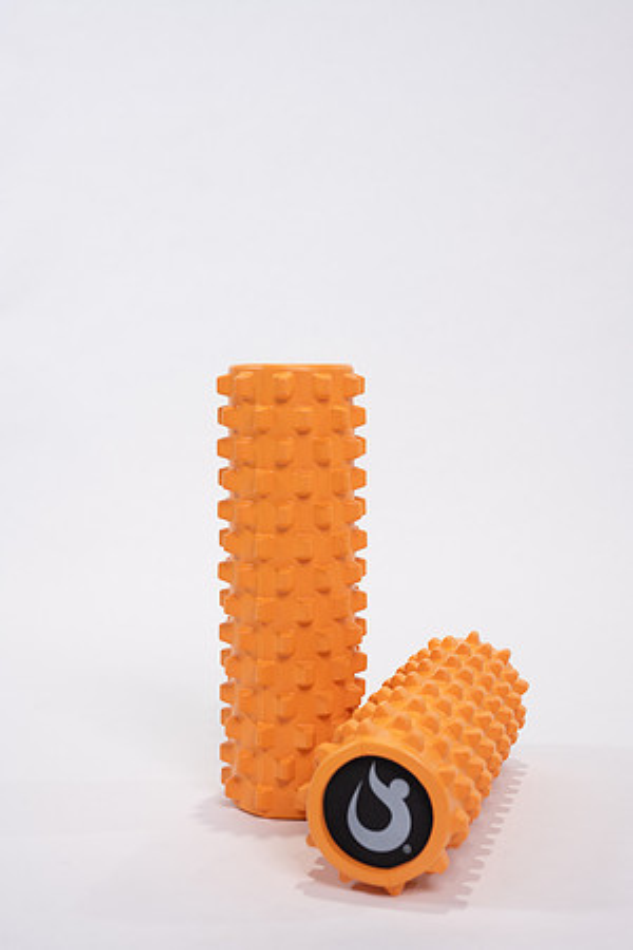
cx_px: 316
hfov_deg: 27.0
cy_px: 475
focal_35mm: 50
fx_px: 1319
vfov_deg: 39.6
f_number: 4
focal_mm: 50
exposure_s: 1/125
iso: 200
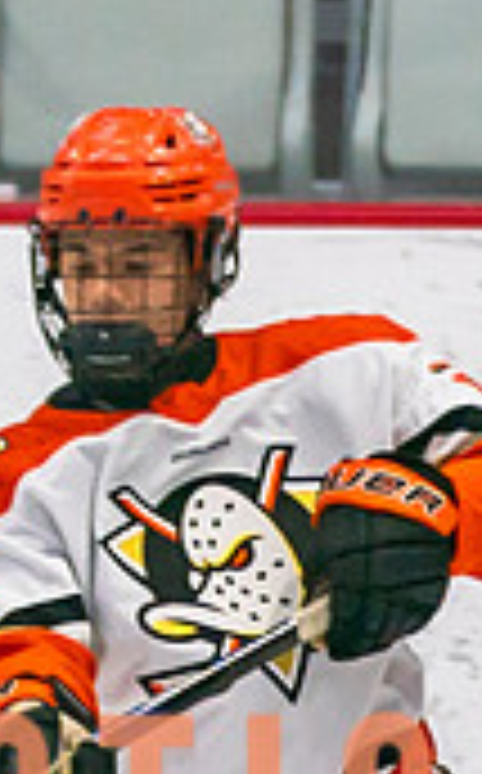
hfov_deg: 1.2
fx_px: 23830
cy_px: 1588
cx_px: 184
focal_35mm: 1130
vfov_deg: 1.9
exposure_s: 1/640
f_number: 2.8
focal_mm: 125
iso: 500
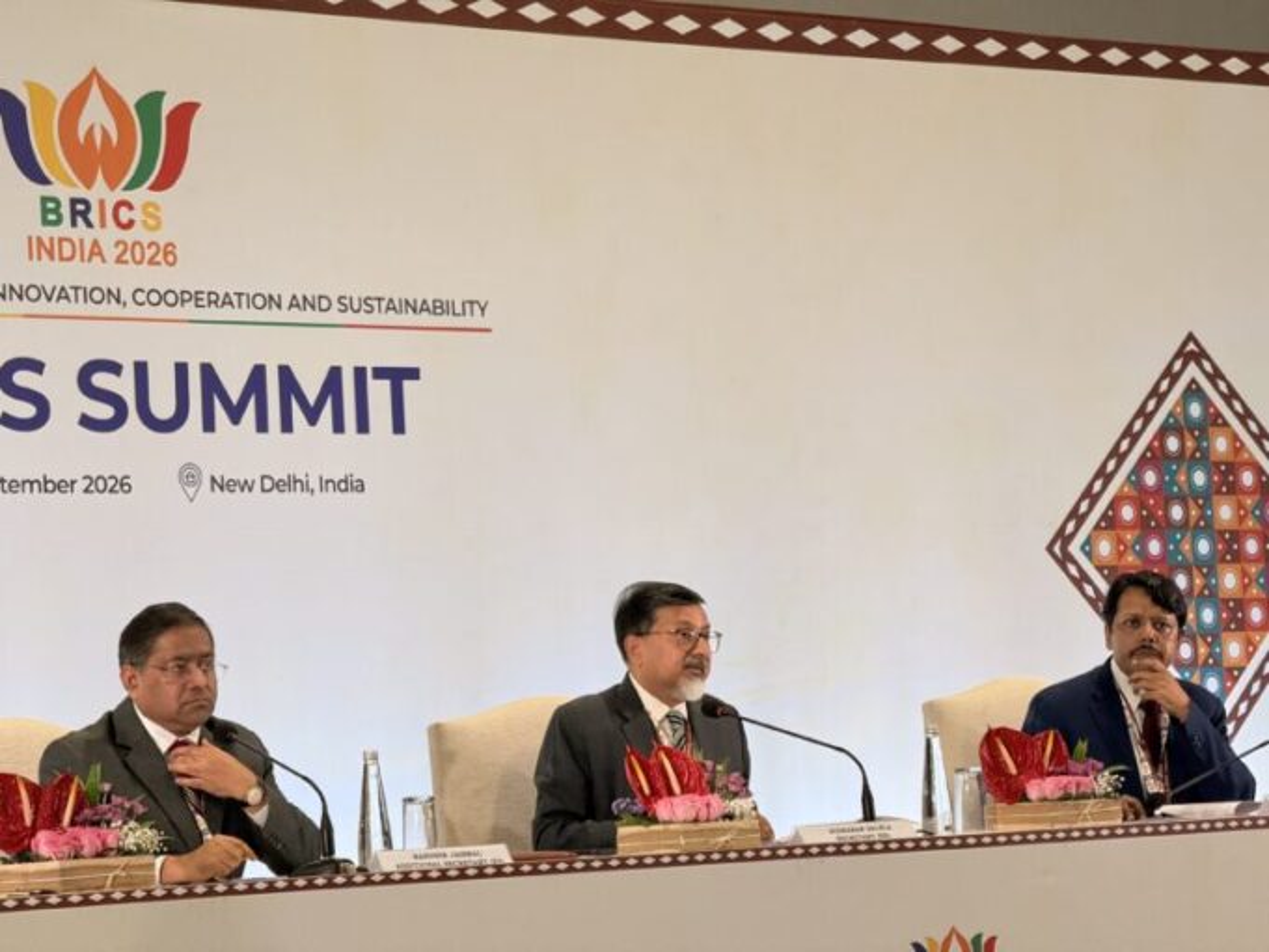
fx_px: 4400
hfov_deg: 16.4
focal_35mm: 120
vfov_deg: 12.4
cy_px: 476
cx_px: 634
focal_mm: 15.66
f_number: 2.8
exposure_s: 1/100
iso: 160
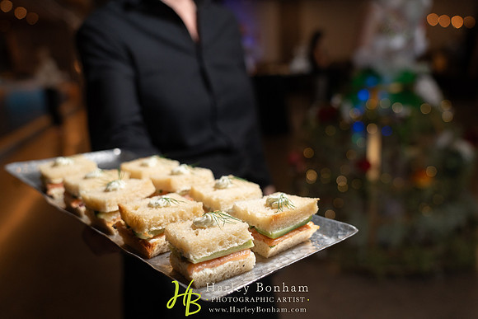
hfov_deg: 58.7
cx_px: 239
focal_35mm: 32
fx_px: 425
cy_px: 160
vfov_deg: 41.1
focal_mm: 32
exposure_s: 1/125
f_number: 4
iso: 1250
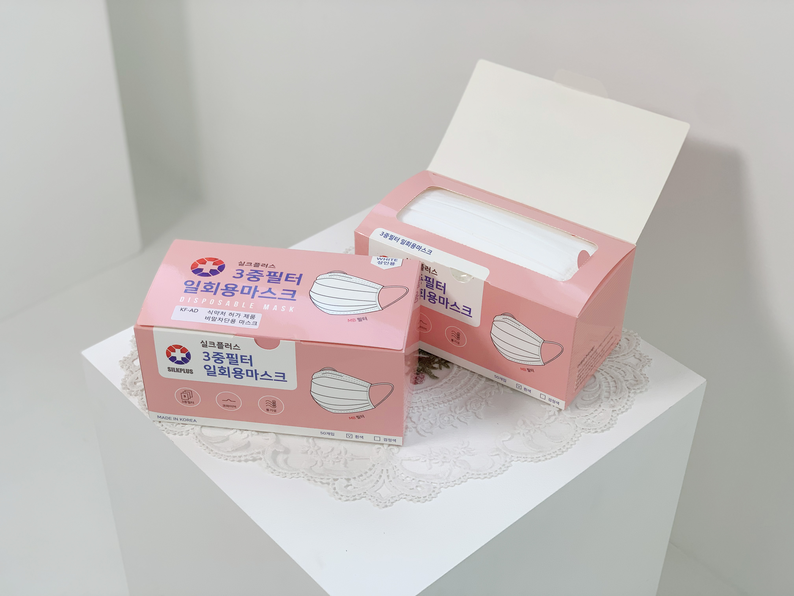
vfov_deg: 28.0
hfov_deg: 36.8
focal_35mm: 52
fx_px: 1193
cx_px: 397
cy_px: 298
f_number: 2.4
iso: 32
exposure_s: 1/120
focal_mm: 6
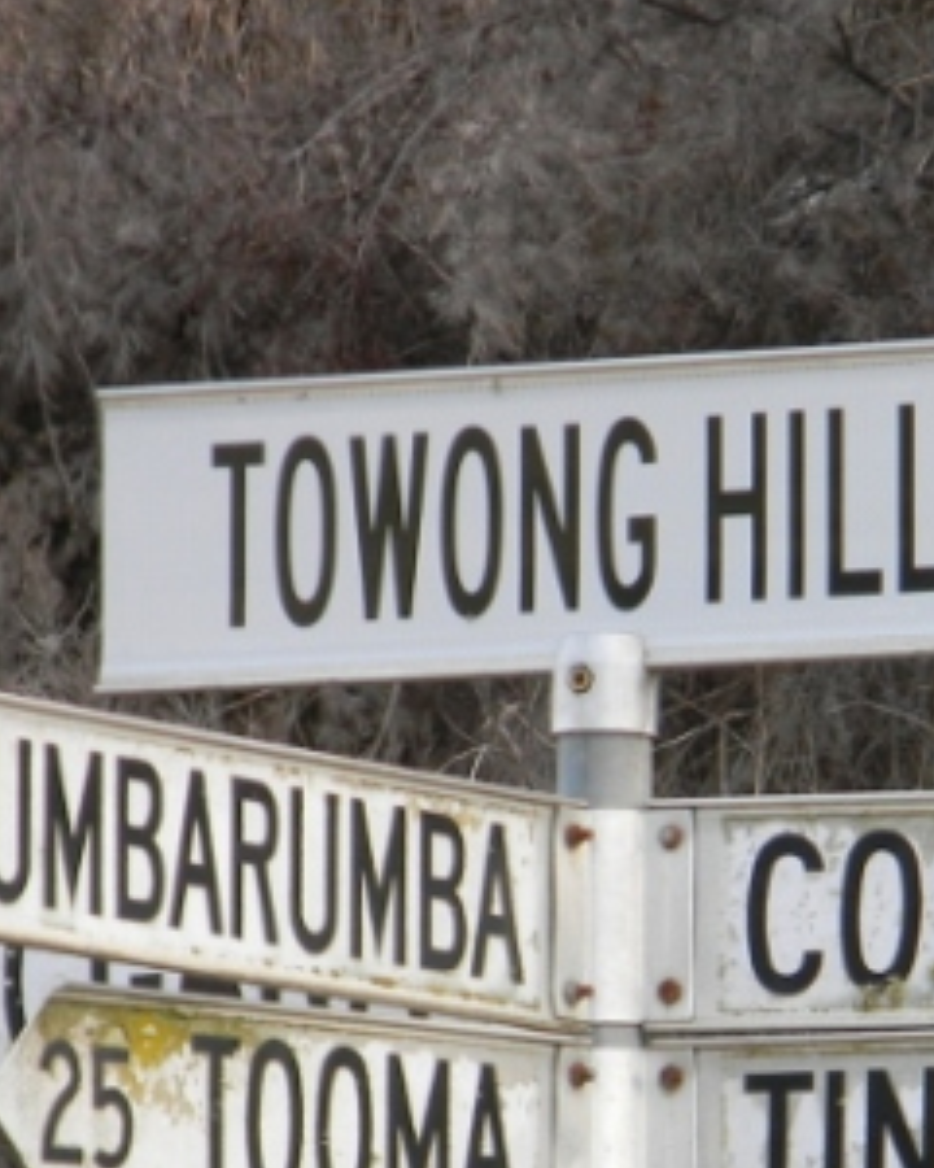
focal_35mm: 445
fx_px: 15376
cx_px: 751
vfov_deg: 4.3
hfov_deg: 3.5
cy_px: 999
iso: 80
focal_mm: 33.1
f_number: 5.2
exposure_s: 1/37.4
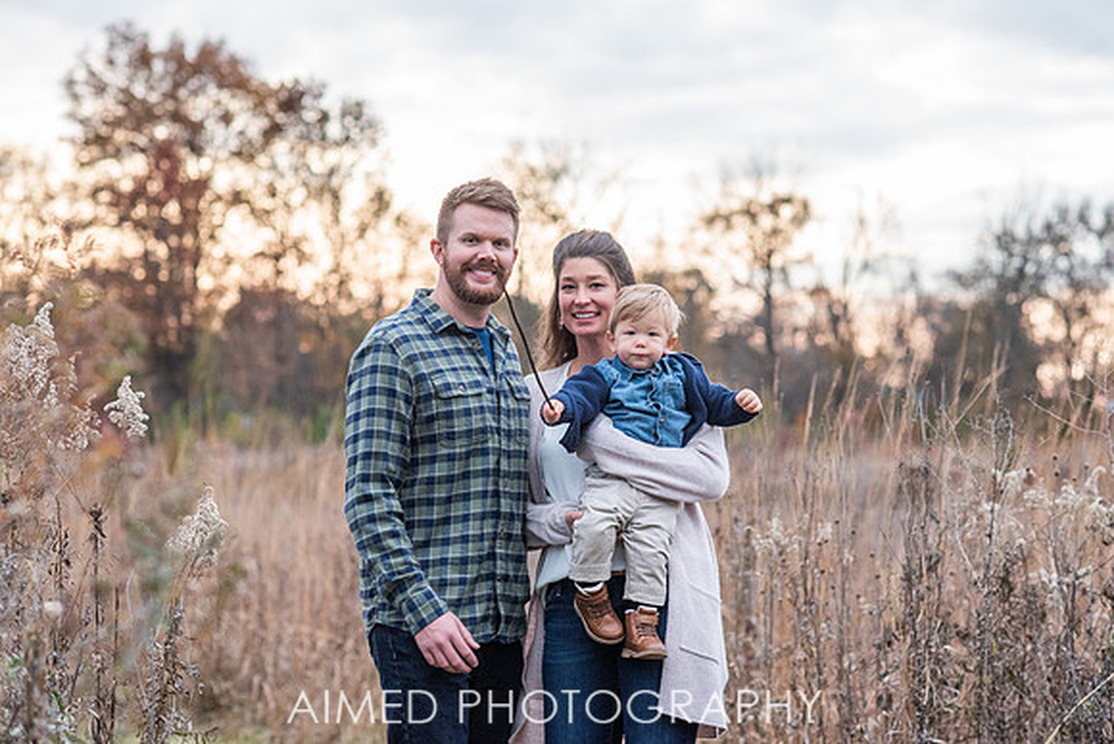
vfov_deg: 14.7
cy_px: 341
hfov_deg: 21.9
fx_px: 2884
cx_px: 604
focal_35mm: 93
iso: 1600
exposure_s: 1/200
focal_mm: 85
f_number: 3.5
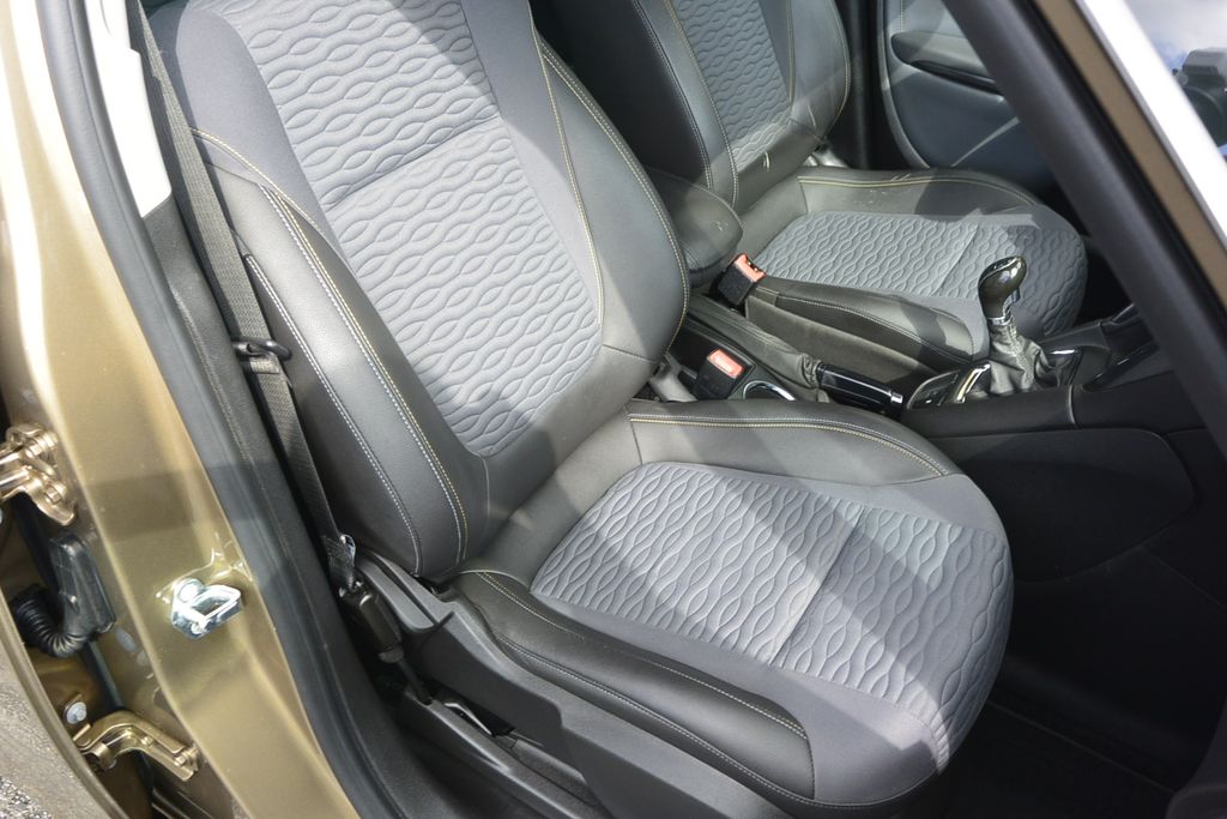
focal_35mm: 30
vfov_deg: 43.6
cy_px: 410
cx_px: 614
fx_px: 1023
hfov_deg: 61.9
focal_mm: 11.4
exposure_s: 1/160
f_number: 3.5
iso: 160
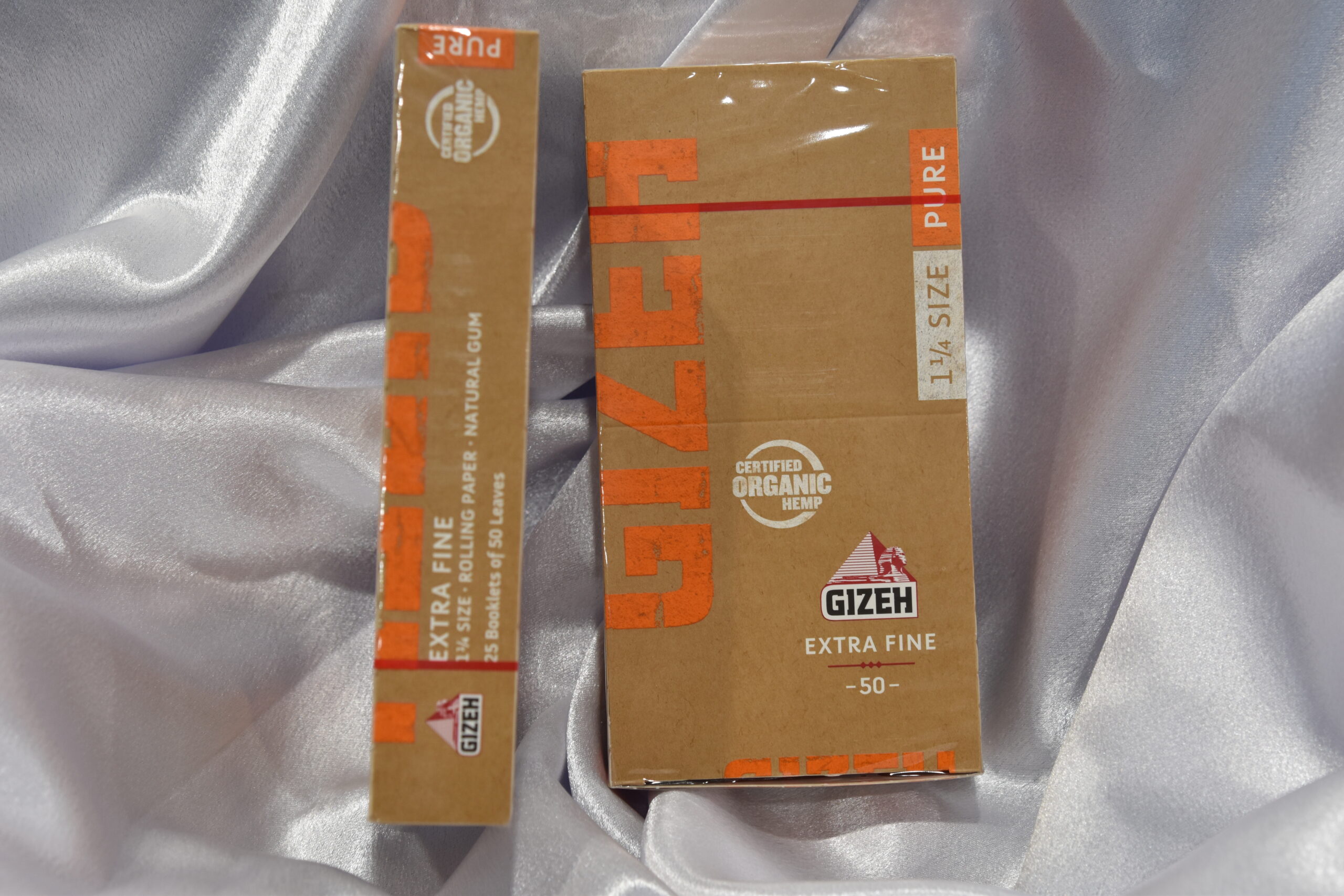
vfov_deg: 18.9
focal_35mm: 72
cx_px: 672
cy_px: 448
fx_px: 2688
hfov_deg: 28.1
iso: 500
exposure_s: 1/25
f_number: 5.6
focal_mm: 48
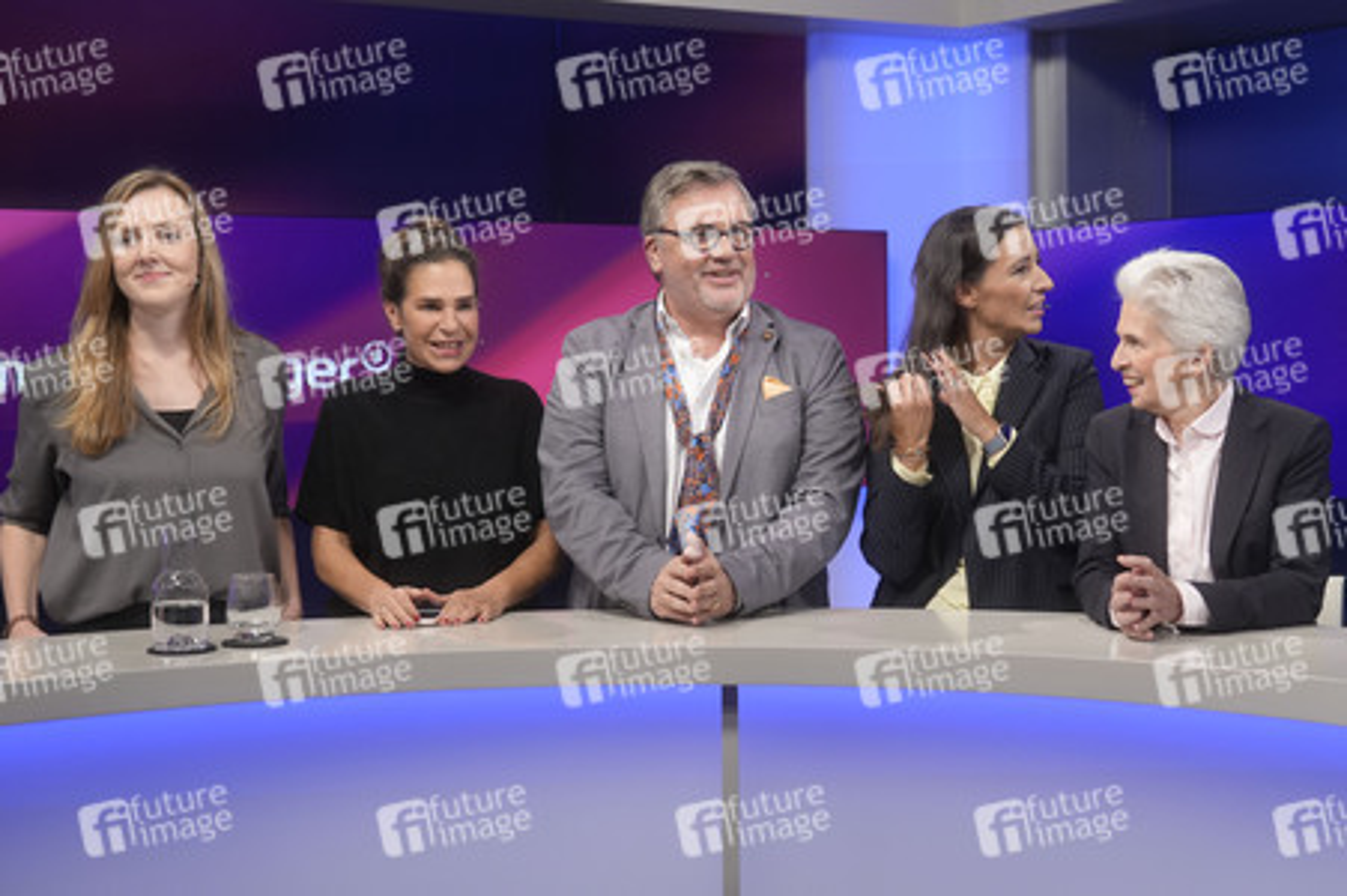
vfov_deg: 29.8
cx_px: 674
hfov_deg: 43.6
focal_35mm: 45
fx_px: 1682
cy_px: 448
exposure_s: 1/250
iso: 640
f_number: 2.2
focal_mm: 30
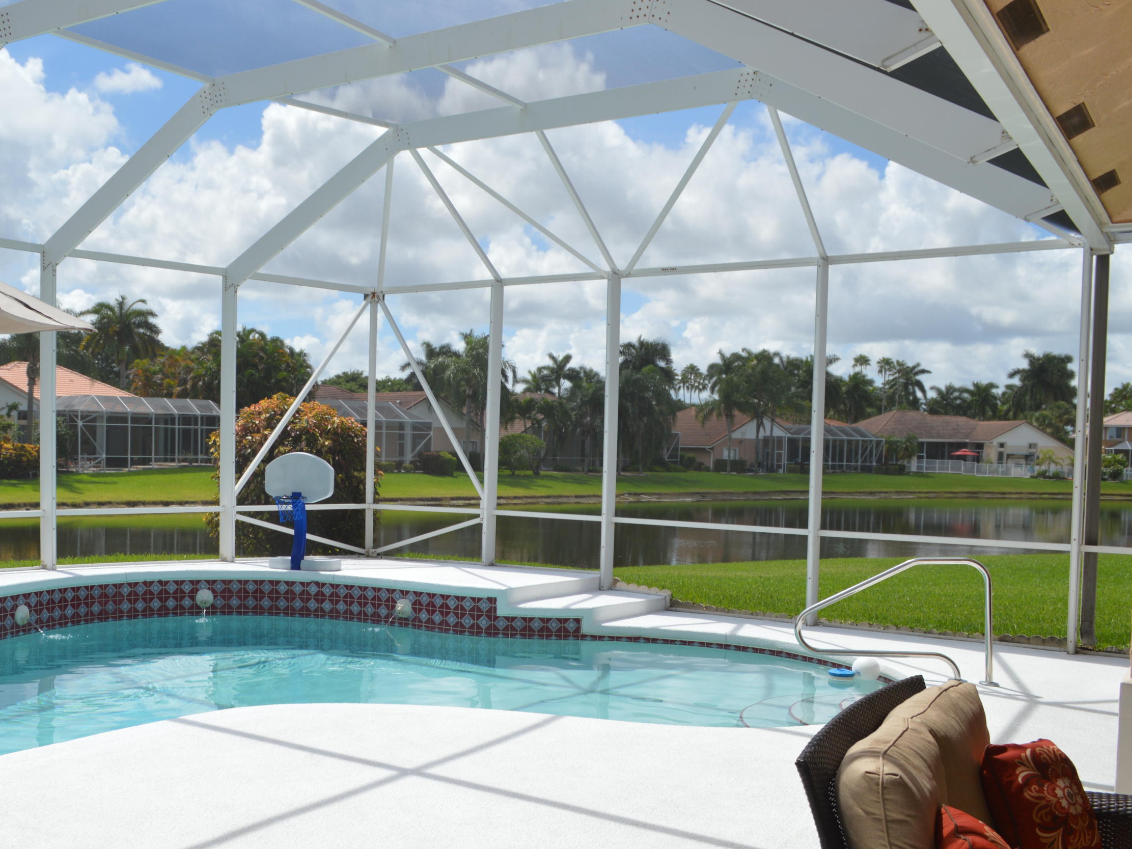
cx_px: 394
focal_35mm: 35
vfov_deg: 40.6
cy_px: 488
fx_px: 1144
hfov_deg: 51.8
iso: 100
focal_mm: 18
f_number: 8
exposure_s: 1/250
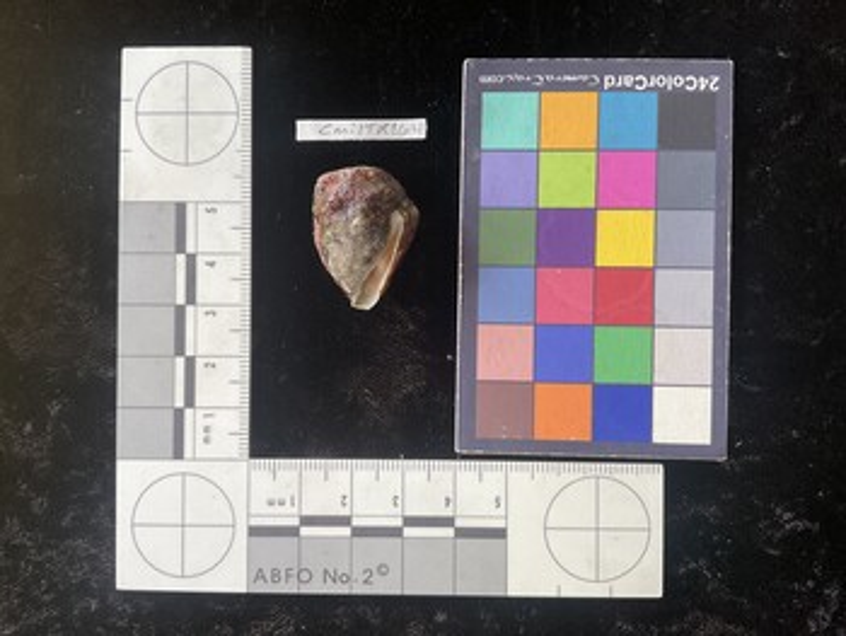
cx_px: 423
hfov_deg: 61.6
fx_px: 709
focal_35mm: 29
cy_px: 318
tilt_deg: -89.0
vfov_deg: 48.3
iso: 64
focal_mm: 3
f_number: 1.8
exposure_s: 1/60
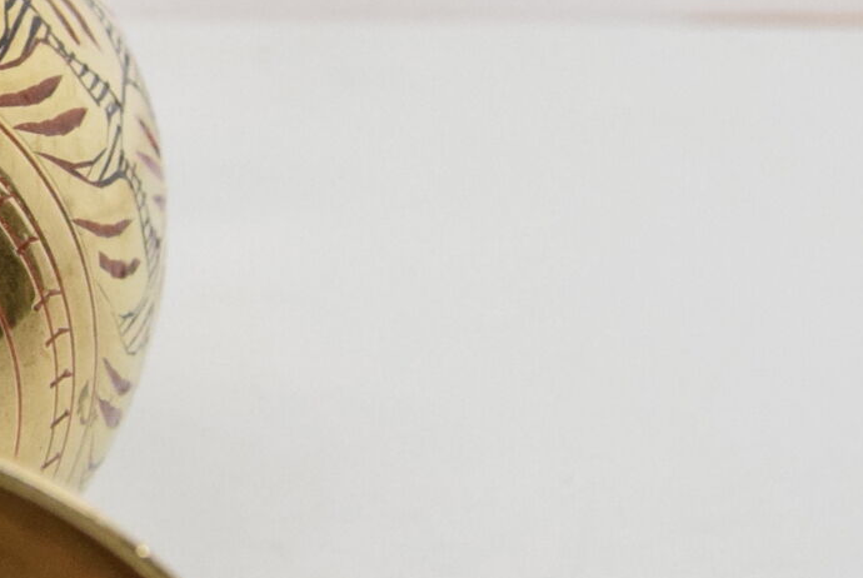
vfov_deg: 10.6
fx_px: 3120
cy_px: 196
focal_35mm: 130
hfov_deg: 15.0
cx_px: -270
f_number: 7.1
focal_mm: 20
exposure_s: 1/200
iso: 1600
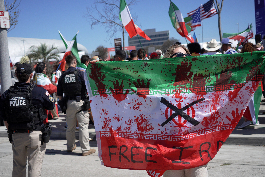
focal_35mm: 45
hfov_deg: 43.6
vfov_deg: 29.9
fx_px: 331
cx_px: 132
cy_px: 88
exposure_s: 1/3200
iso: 200
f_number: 4.5
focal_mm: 45
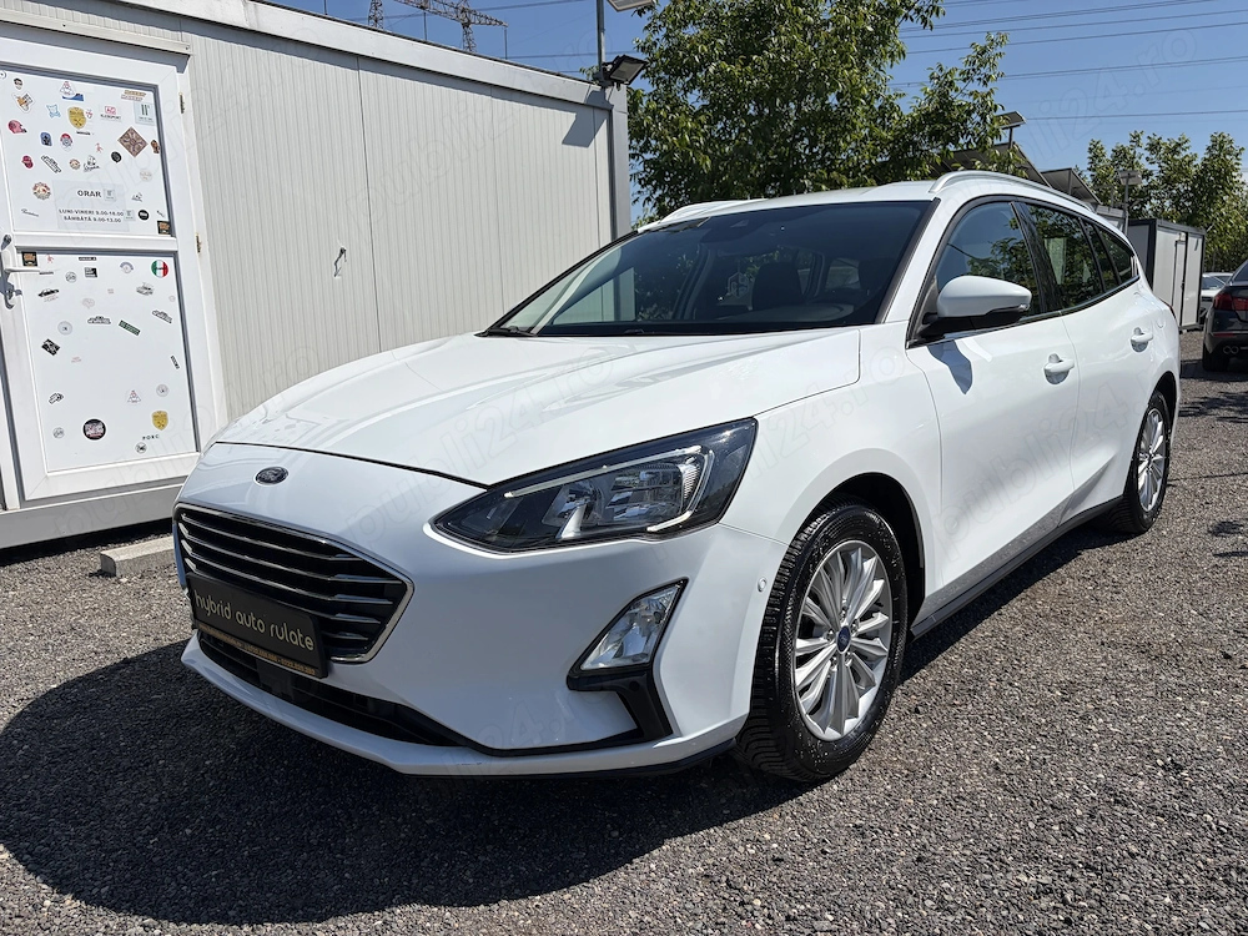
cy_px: 468
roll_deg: +1.5
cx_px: 624
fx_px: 937
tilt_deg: -9.6
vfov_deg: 53.1
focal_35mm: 26
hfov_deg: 67.3
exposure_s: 1/6993
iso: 50
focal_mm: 5.96
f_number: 1.6
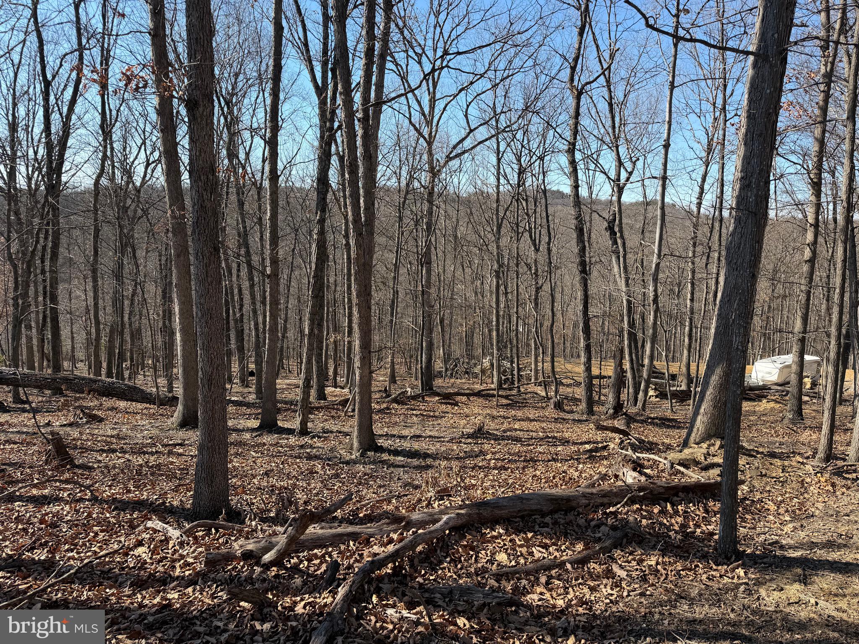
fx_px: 596
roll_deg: -1.8
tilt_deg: -9.9
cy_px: 322
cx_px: 430
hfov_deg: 71.6
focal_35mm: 24
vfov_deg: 56.8
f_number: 1.78
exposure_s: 1/1901
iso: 80
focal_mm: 6.76
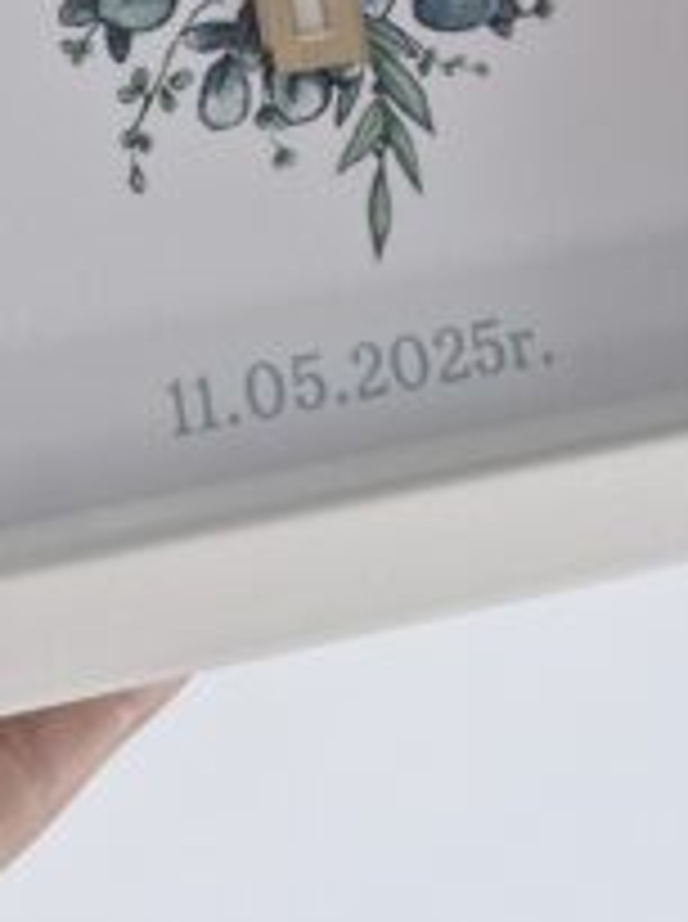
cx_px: 117
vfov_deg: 22.6
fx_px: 1994
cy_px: -353
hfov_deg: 19.3
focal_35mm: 75
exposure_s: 1/100
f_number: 1.8
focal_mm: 5.54
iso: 50
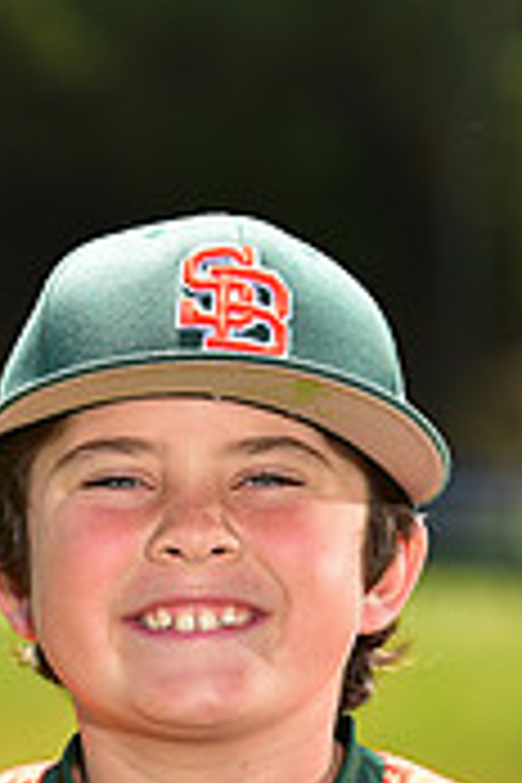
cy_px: 950
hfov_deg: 2.6
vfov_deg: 3.9
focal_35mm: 533
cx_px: 209
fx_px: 11592
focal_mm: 160
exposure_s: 1/200
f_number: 5.6
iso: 80
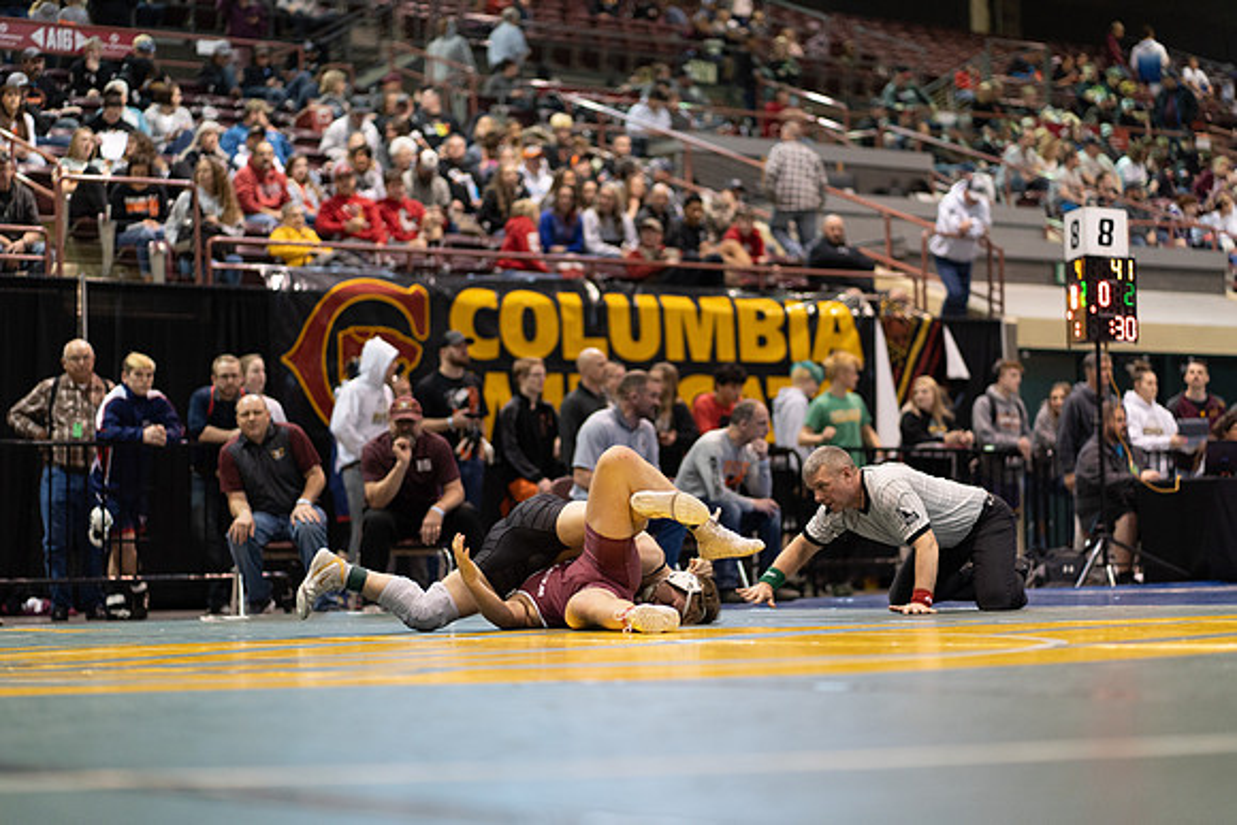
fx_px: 2921
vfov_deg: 16.1
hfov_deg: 23.9
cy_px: 412
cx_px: 618
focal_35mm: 85
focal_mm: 85
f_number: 1.8
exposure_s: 1/500
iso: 1600
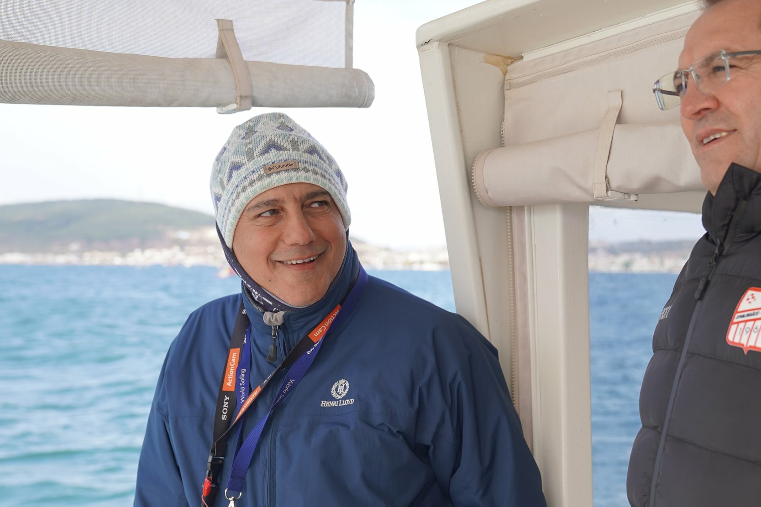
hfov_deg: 34.4
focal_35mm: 57
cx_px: 554
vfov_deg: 23.8
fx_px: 1205
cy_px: 250
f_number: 4
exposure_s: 1/200
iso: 100
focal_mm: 38
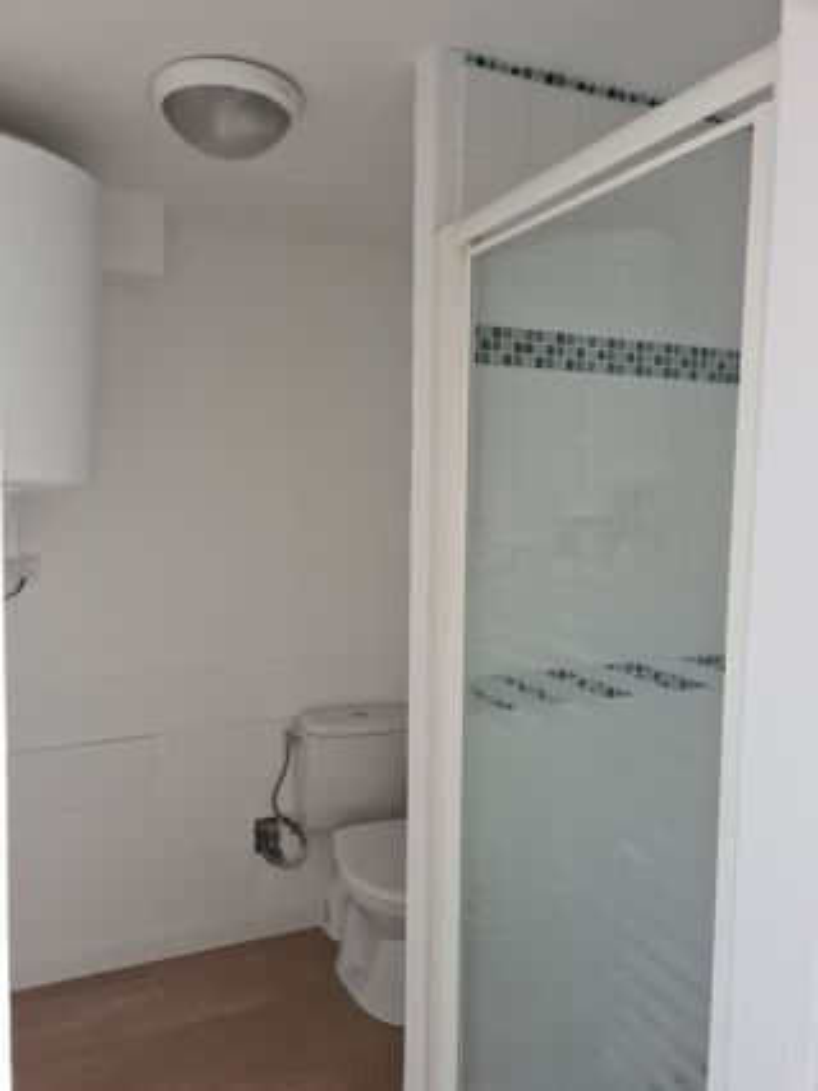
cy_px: 546
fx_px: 820
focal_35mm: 26
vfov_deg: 67.3
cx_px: 409
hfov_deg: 53.0
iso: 500
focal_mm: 5.4
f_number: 1.8
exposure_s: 1/50
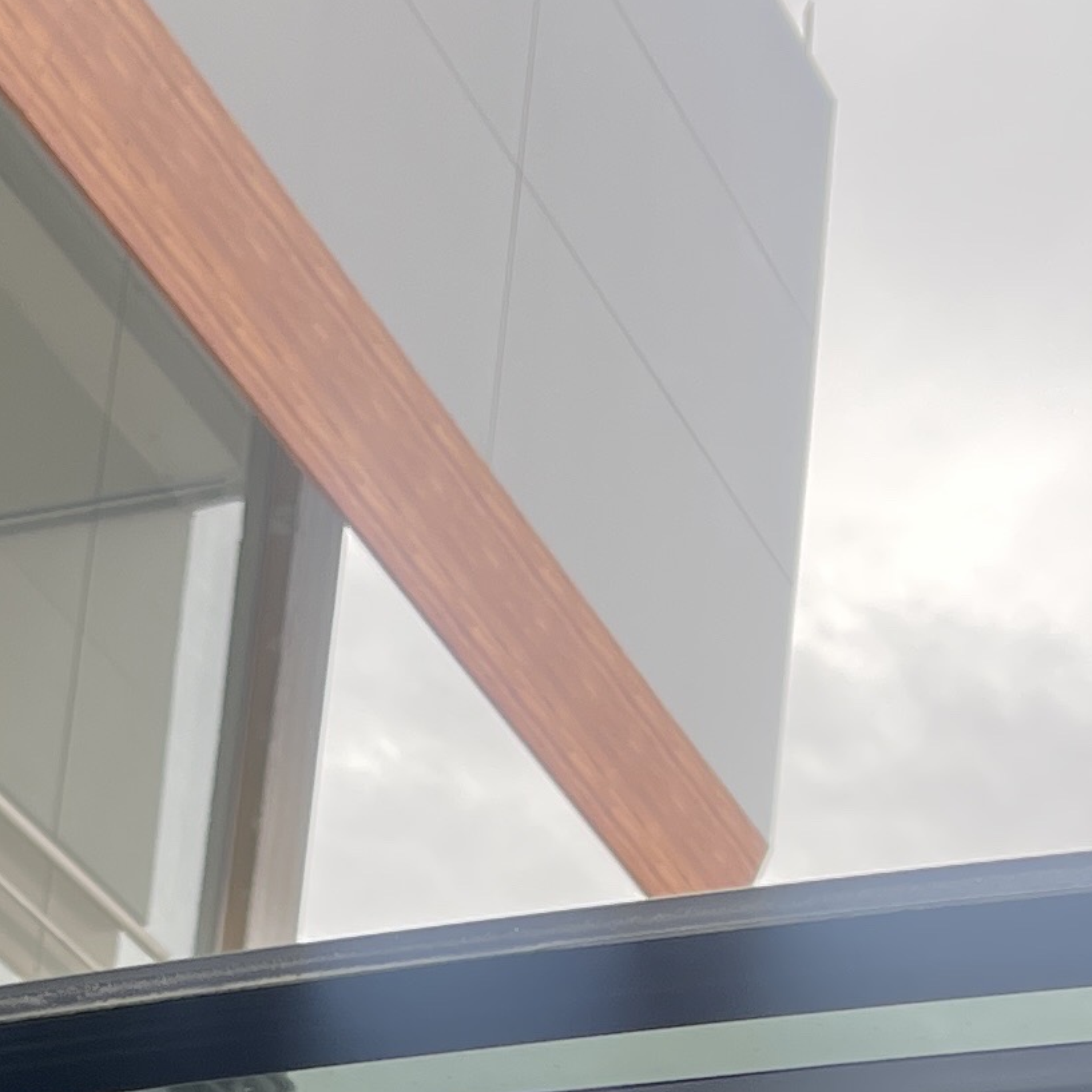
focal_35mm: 109
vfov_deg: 14.9
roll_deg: -6.6
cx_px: 213
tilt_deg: +15.4
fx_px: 3890
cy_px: 1607
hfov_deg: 15.9
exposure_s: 1/645
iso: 32
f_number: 1.6
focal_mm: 5.1
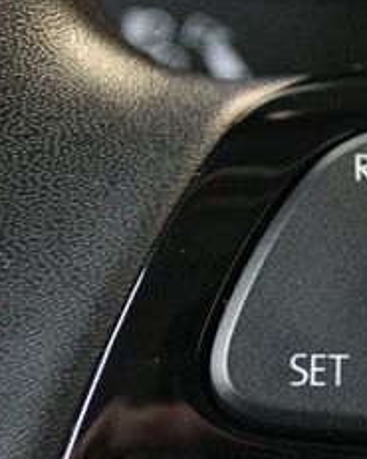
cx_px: 550
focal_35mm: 135
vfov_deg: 14.2
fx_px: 1832
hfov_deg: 11.0
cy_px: 310
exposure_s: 1/60
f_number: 5
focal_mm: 35
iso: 8000
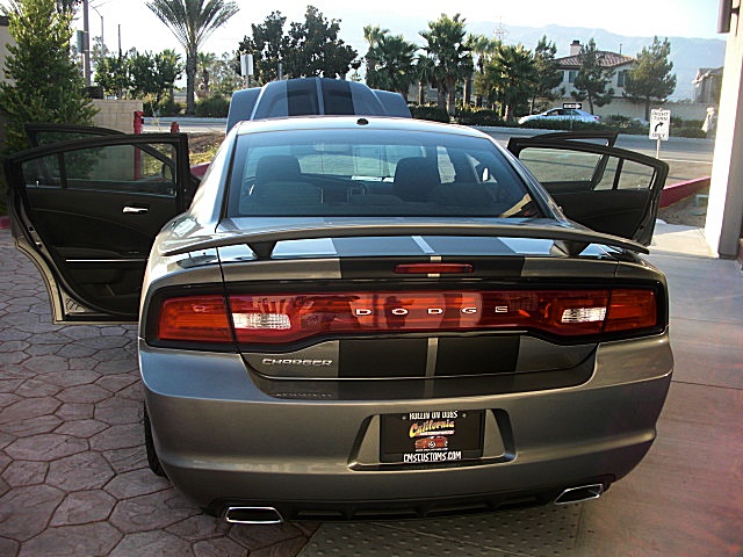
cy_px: 278
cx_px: 372
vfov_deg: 39.7
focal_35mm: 36
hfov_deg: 51.4
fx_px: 773
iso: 50
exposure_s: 1/200
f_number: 2.8
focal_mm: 6.3
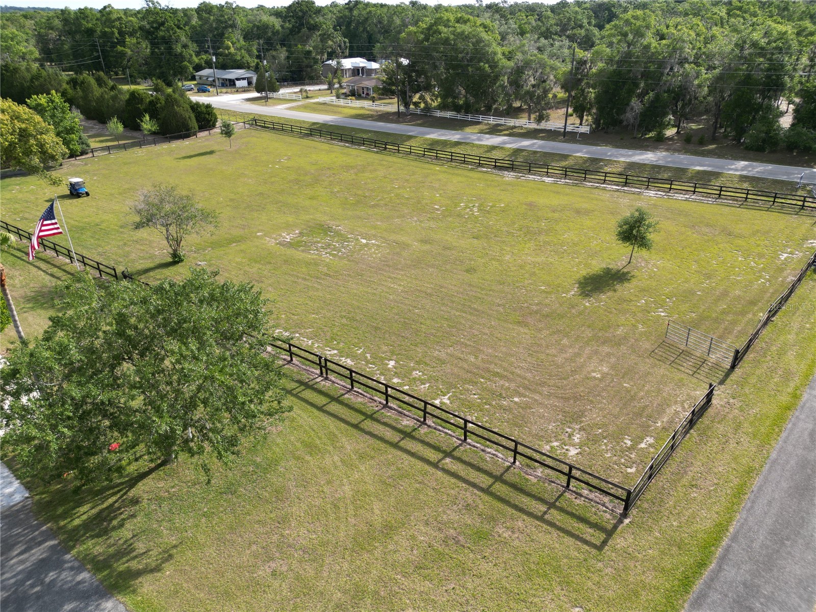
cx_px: 408
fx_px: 566
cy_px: 306
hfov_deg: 71.6
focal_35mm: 24
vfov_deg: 56.8
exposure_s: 1/1500
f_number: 1.7
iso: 100
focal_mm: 6.72
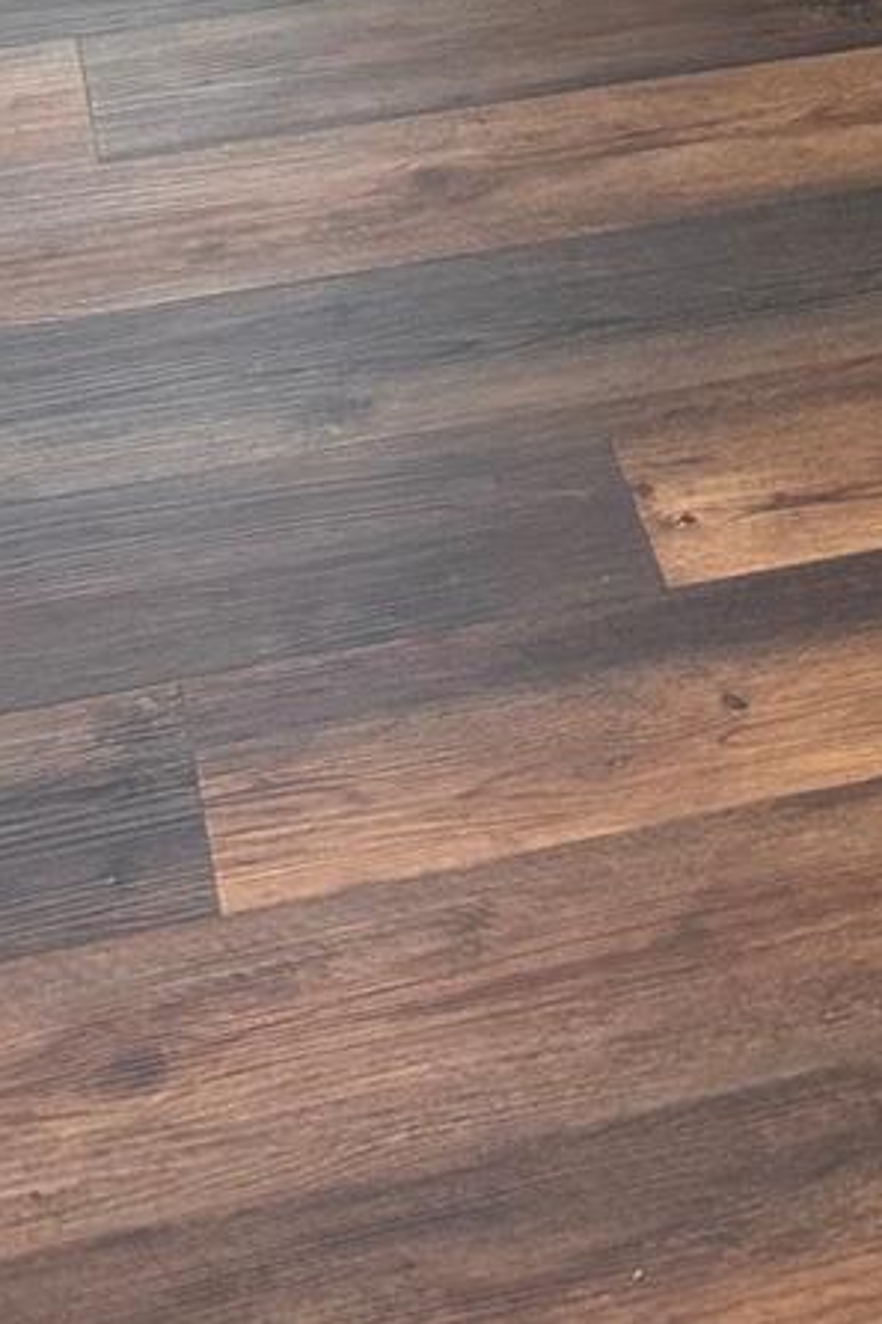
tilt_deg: -15.4
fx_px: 3163
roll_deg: -3.6
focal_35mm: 86
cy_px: -873
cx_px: 656
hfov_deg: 15.8
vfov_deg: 19.4
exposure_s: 1/120
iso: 160
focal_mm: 6.86
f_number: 1.78
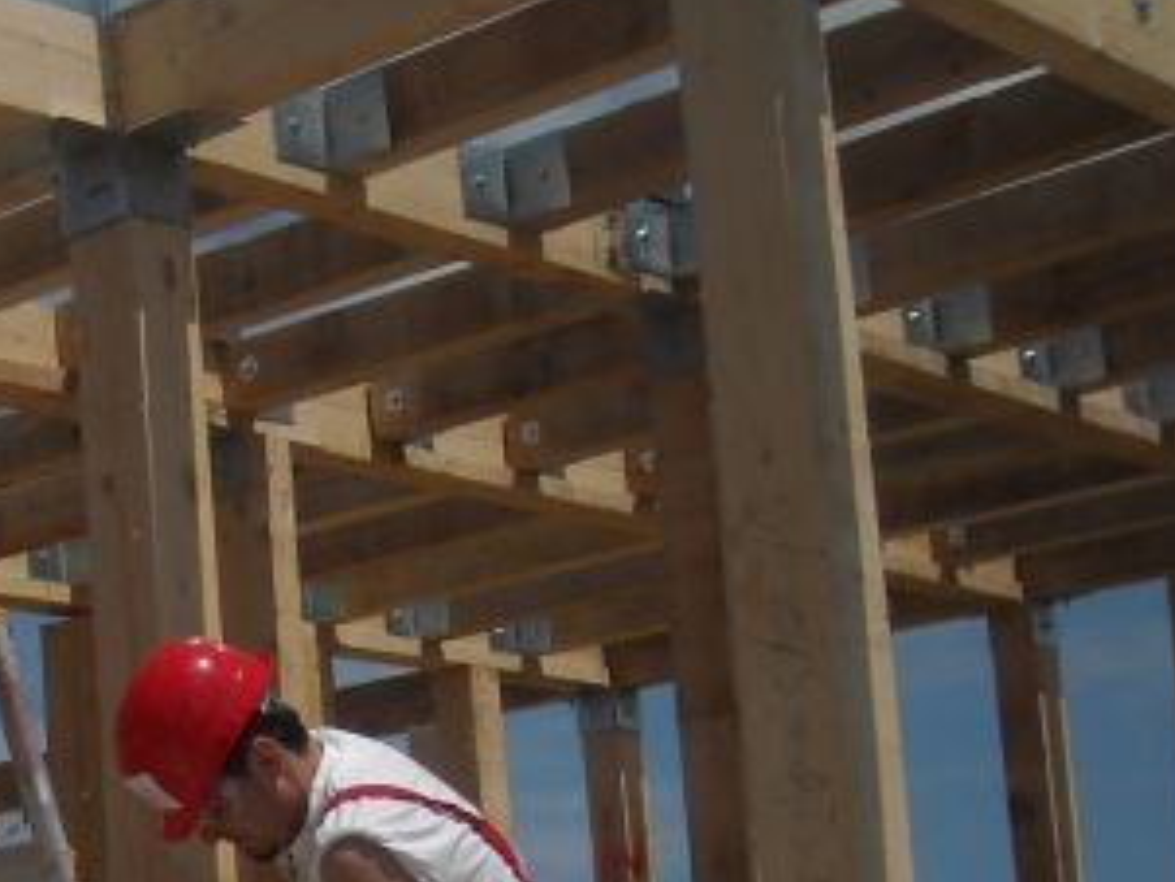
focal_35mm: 93
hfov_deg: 19.7
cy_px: 870
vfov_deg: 15.6
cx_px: -273
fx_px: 3158
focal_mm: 5.7
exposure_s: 1/877
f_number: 5.6
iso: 64
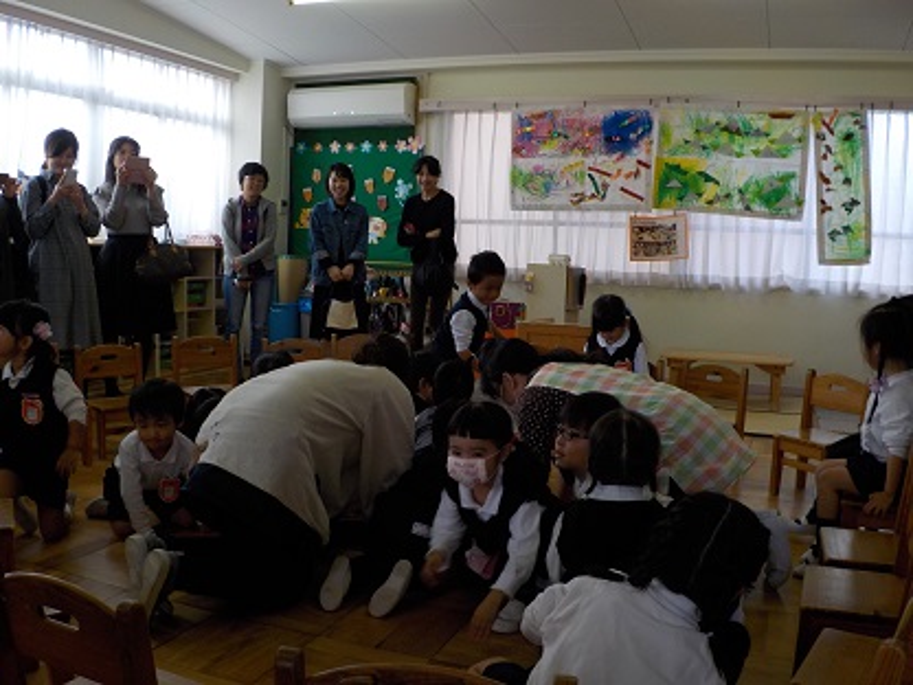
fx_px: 791
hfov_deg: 60.0
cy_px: 342
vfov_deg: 46.8
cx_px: 456
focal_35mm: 30
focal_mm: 4.1
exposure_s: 1/80
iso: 125
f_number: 3.3
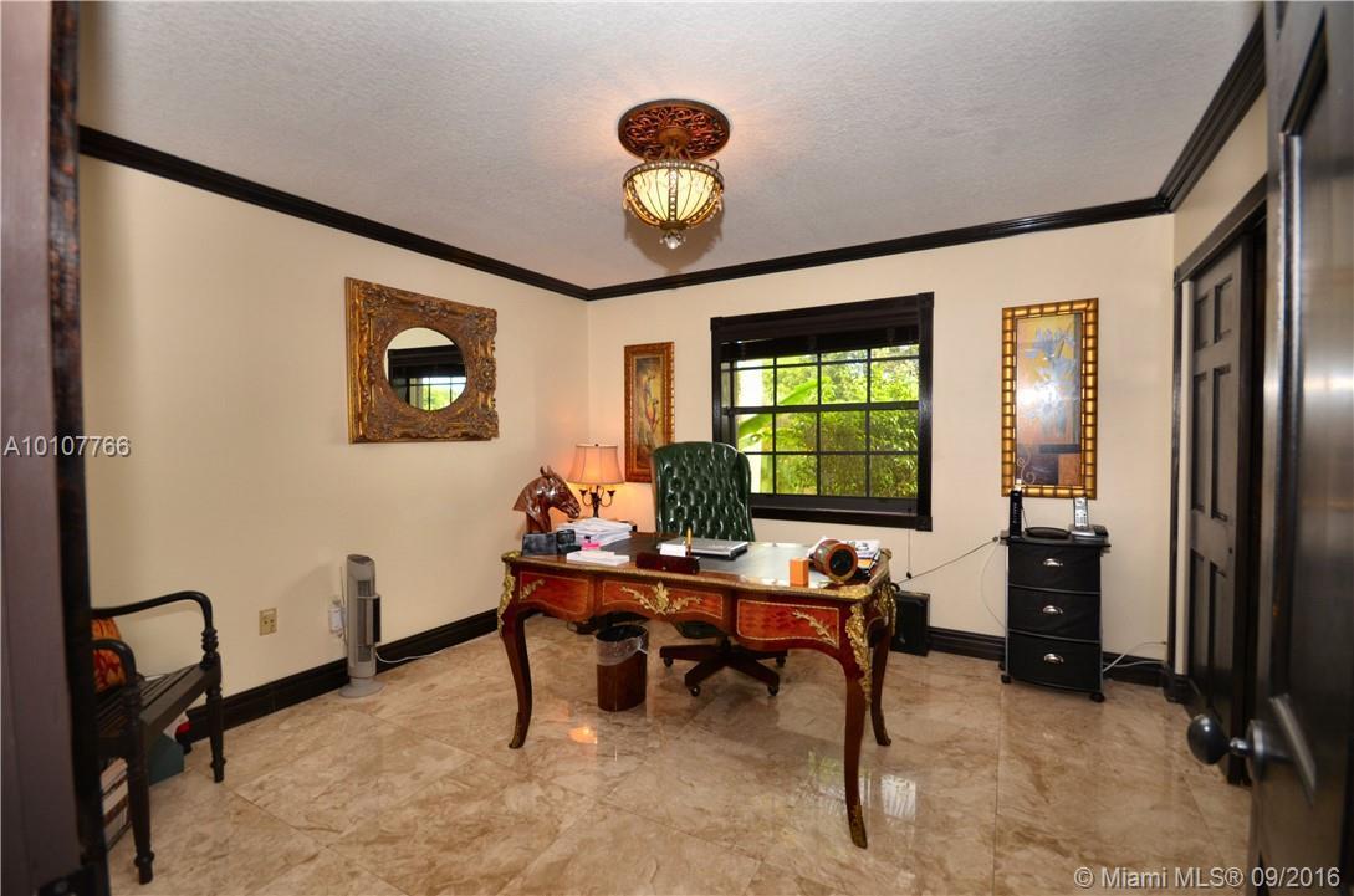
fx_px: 563
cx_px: 677
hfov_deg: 100.5
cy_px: 448
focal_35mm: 15
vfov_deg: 77.1
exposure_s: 1/60
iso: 400
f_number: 5.6
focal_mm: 10
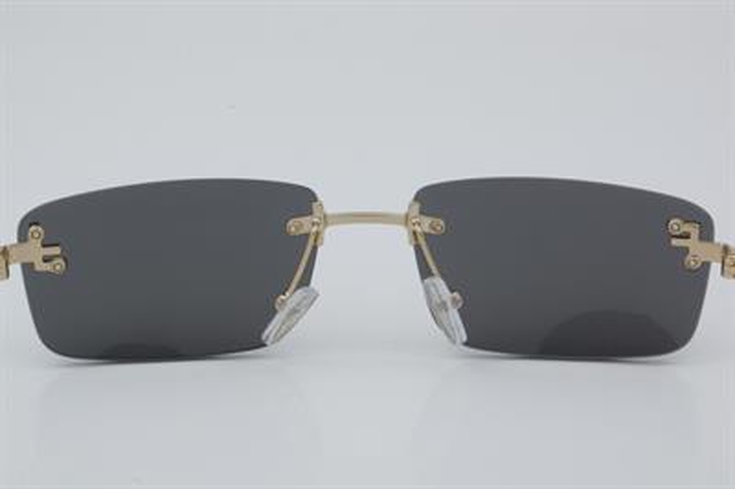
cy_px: 244
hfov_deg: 24.6
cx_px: 368
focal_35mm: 82
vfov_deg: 16.5
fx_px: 1683
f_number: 32
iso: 100
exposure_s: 1/4
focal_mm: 55
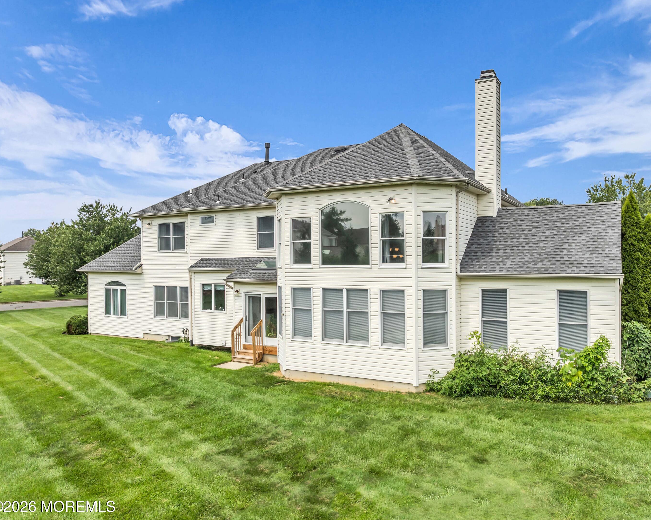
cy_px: 261
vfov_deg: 54.9
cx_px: 352
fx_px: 501
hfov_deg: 65.9
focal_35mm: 26
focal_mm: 12.29
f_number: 2.8
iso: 100
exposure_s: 1/2000
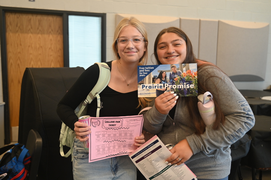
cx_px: 136
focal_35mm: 32
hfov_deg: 58.0
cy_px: 90
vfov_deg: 40.5
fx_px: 244
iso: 640
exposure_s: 1/125
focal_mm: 32.5
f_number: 2.8
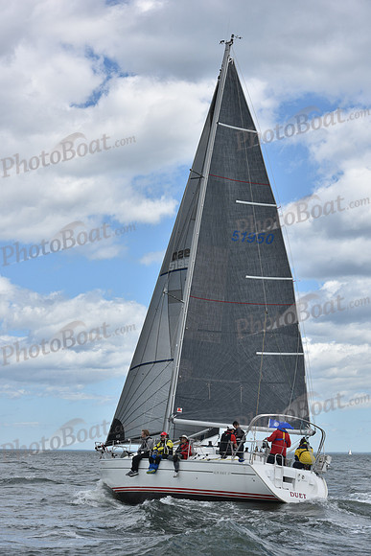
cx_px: 186
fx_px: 1081
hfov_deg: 19.5
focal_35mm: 70
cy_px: 278
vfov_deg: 28.8
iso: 320
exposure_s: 1/1250
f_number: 8
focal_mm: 70
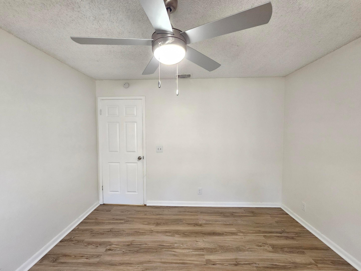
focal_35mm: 13
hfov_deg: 106.2
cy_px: 136
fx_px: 136
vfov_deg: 89.9
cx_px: 180
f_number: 2.2
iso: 320
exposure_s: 1/30
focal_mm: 2.2
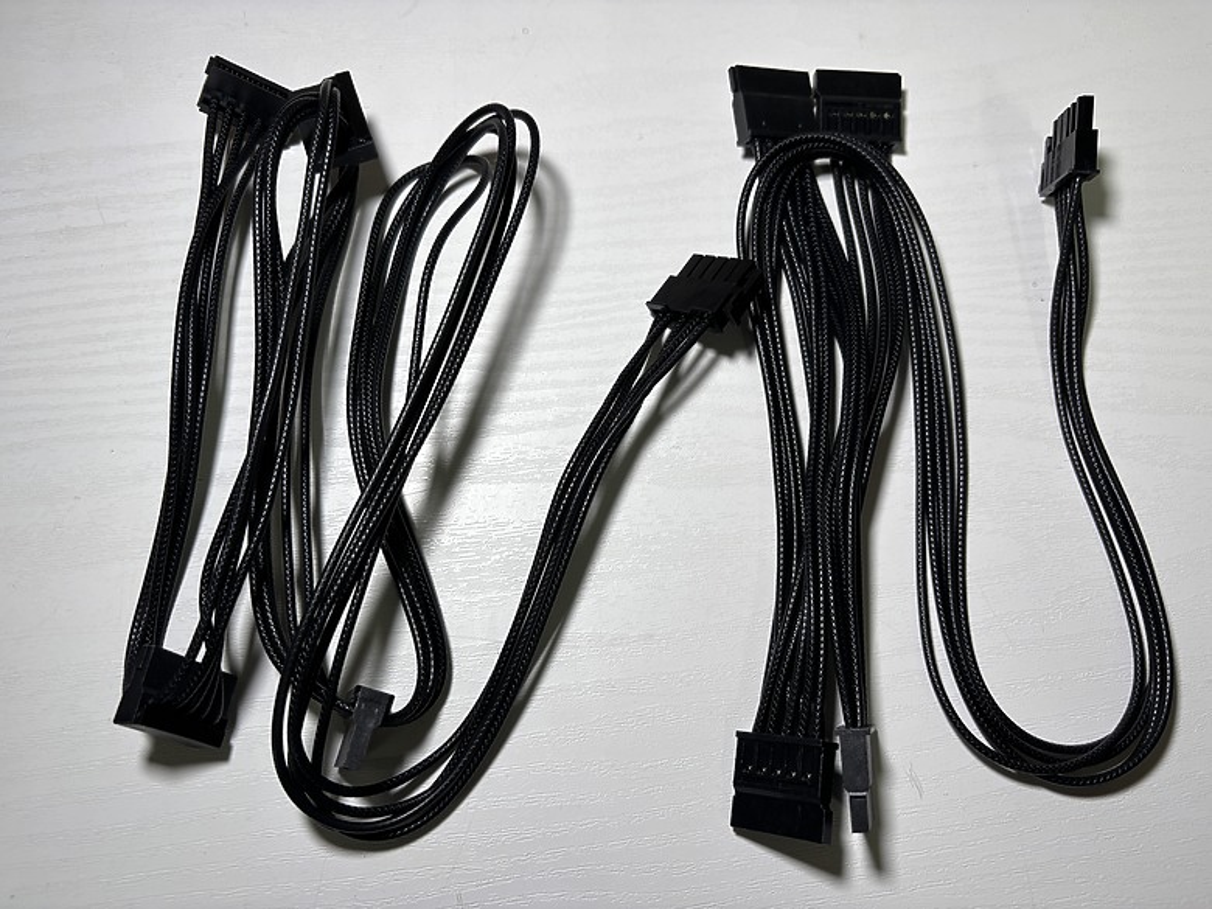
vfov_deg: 53.1
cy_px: 454
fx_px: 910
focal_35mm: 26
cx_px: 606
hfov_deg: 67.3
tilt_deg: -75.1
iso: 64
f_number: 1.6
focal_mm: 5.96
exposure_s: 1/120
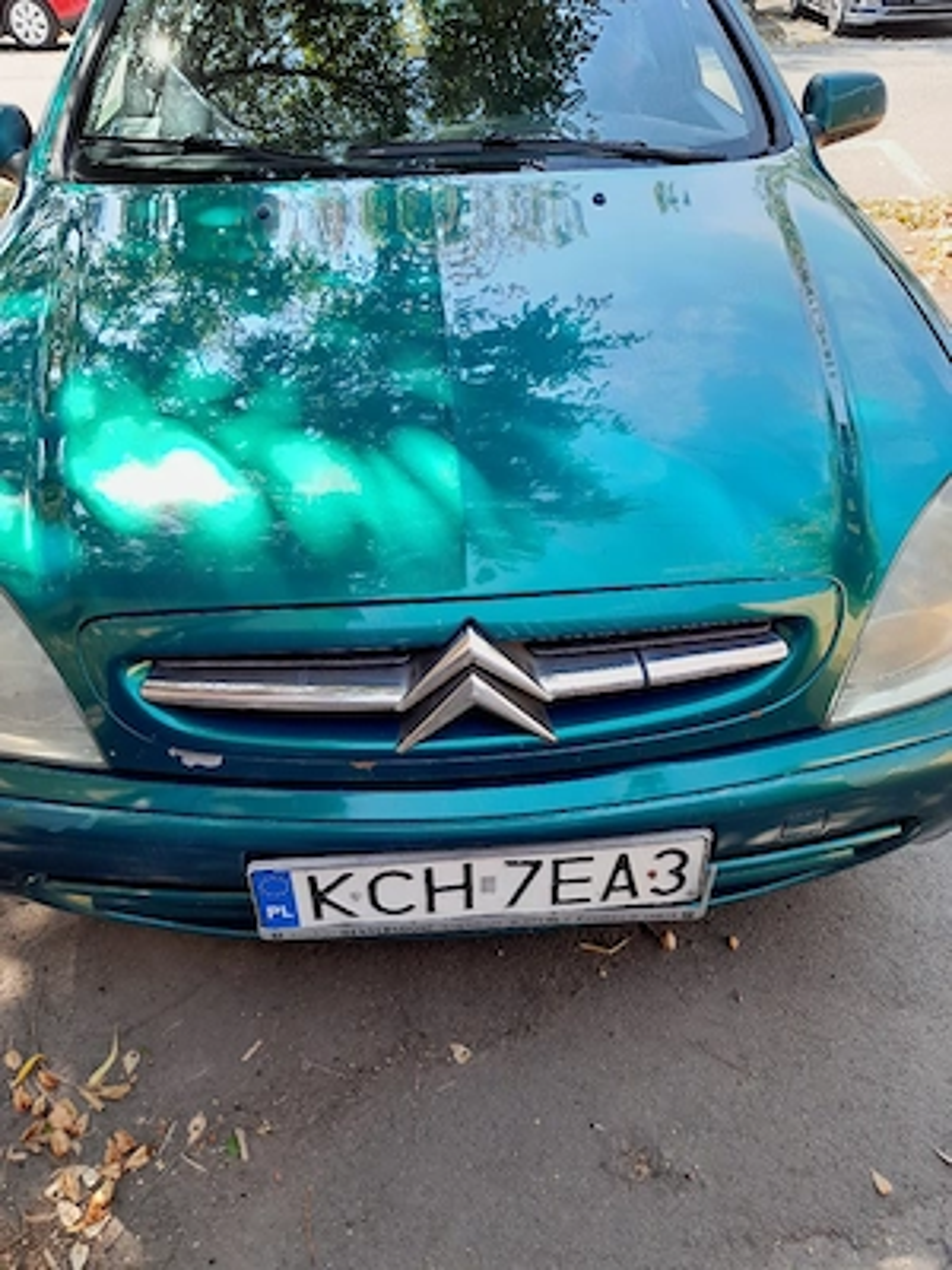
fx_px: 953
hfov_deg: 53.1
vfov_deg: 67.3
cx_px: 476
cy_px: 635
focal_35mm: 26
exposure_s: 1/127
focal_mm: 4
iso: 40
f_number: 1.8
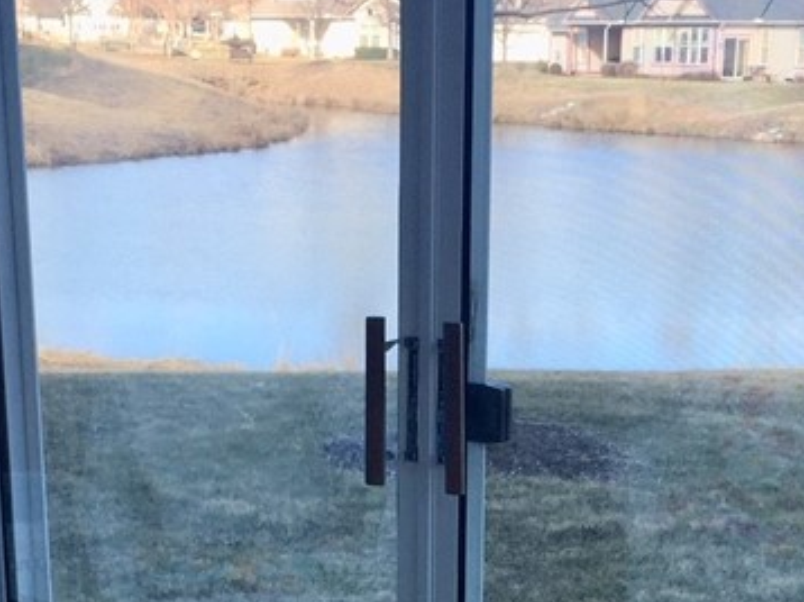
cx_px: 436
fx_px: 1926
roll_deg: -0.4
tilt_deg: -19.9
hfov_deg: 23.6
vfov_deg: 17.0
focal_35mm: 83
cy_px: 717
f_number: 2.2
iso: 32
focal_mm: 4.15
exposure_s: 1/273
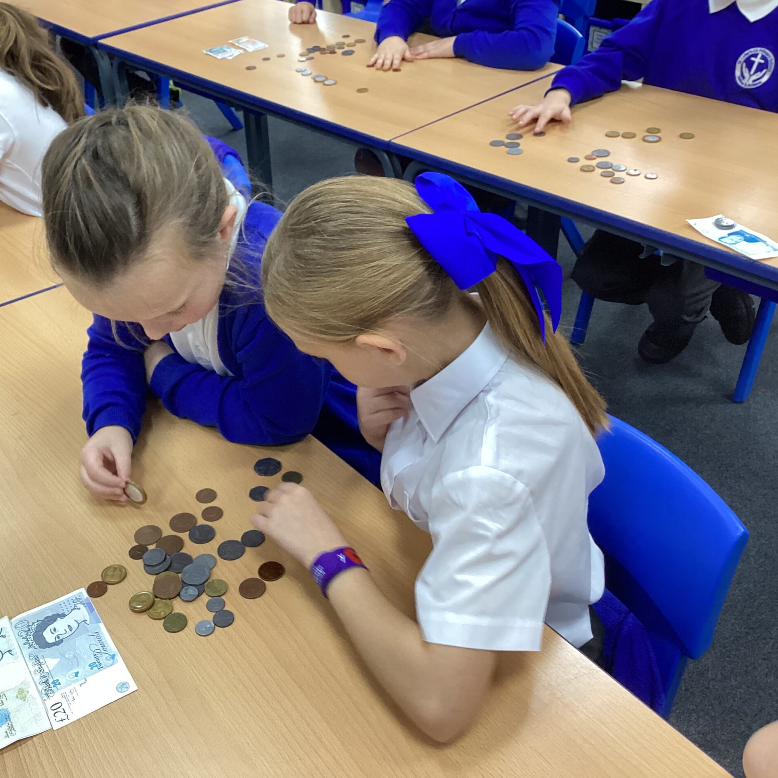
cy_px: 391
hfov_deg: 44.4
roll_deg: +6.6
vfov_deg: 44.9
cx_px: 274
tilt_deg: -36.7
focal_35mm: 37
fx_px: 941
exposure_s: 1/50
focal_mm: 3.3
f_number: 2.4
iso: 100
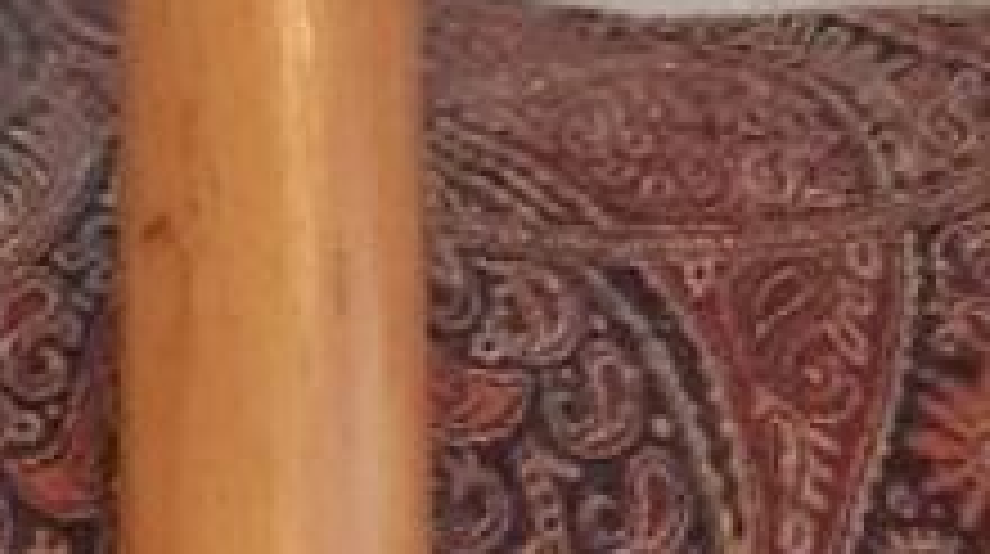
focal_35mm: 172
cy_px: 1155
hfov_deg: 12.5
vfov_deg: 6.8
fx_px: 4509
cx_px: 180
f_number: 1.7
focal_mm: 3.92
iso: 500
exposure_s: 1/20
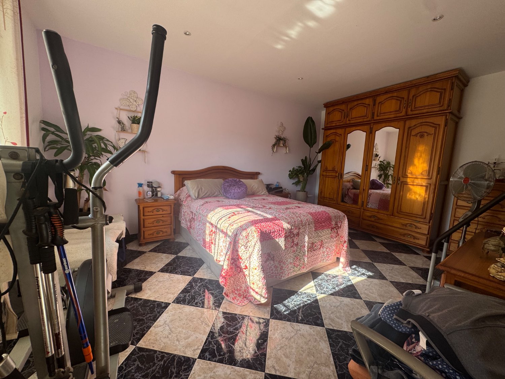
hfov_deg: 102.1
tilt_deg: -6.2
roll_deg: -1.9
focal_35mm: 14
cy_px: 190
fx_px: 204
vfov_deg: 85.7
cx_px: 252
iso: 40
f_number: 2.2
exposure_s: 1/130
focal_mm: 2.22
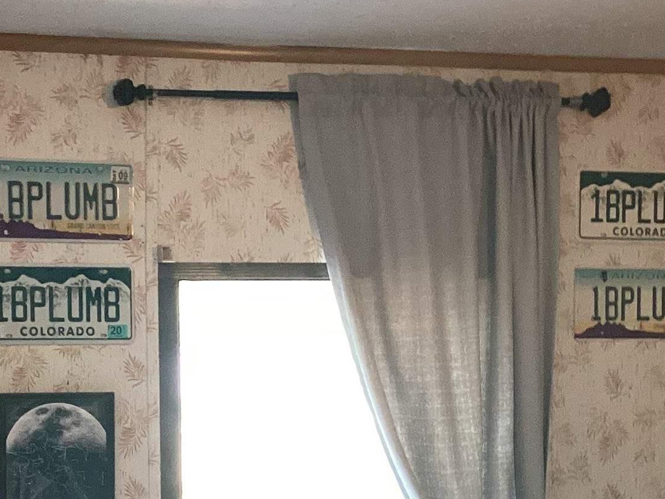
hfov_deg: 22.5
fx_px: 1671
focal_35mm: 87
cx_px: 250
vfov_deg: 16.8
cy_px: 432
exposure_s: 1/60
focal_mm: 3.3
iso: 250
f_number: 2.4
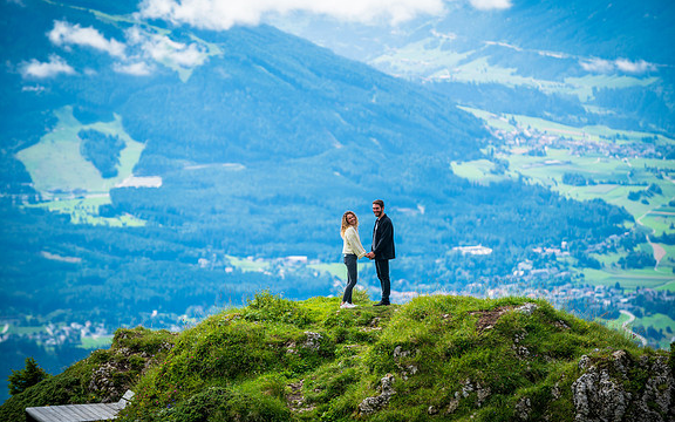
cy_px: 197
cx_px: 338
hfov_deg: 10.2
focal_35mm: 205
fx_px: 3771
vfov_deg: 6.4
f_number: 4
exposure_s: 1/800
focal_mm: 200
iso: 100
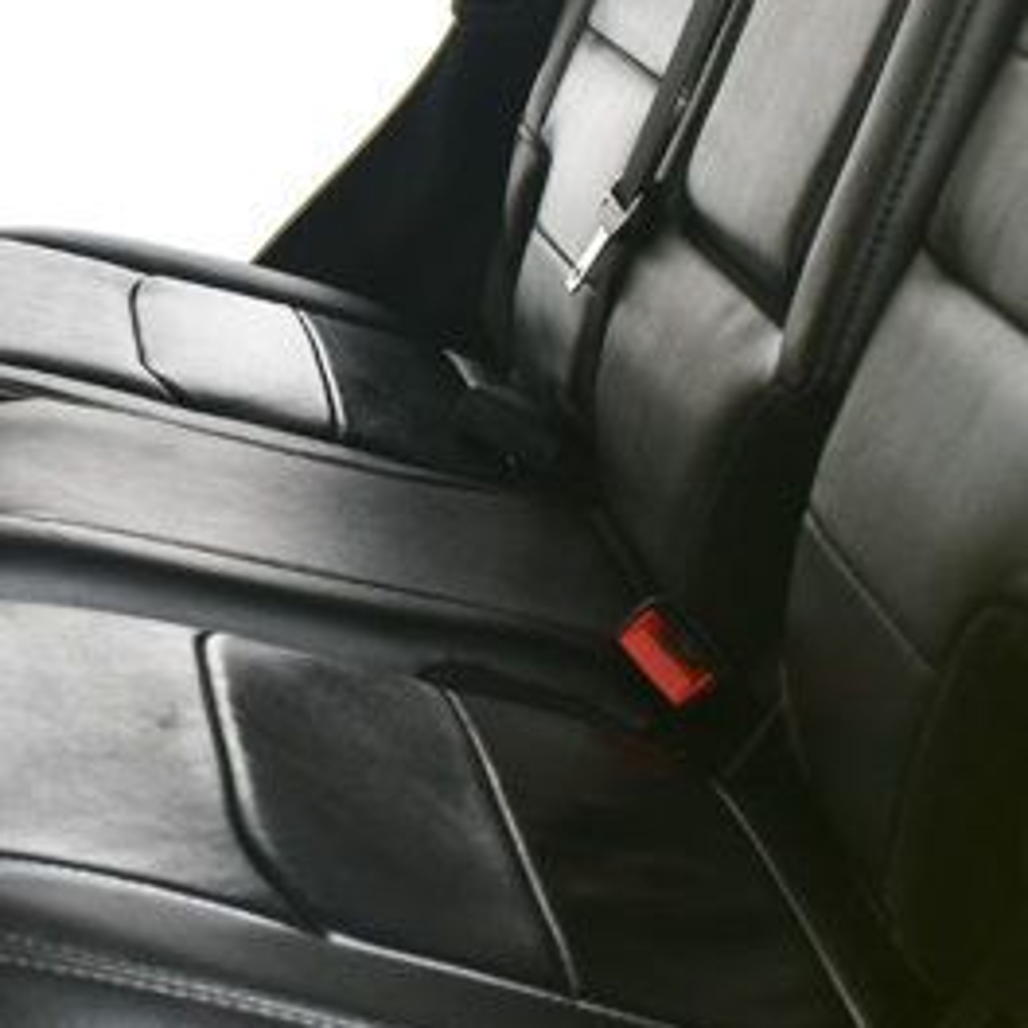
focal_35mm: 89
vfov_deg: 19.3
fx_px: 2990
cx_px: -187
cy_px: 191
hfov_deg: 18.5
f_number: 4.5
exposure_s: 1/160
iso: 100
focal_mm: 18
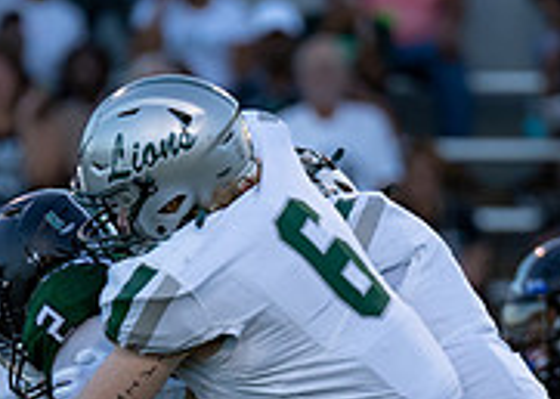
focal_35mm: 1082
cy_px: 488
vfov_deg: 1.3
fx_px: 17196
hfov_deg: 1.9
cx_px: 265
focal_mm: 200
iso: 500
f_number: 2.8
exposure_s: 1/1250
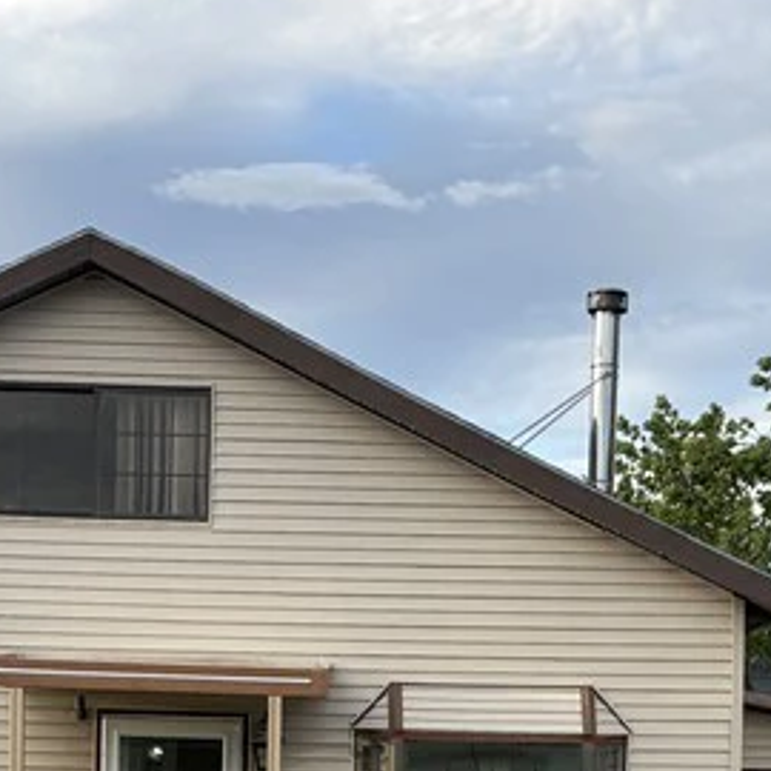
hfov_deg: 19.9
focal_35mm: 87
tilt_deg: -2.3
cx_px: 348
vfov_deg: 19.0
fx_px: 2192
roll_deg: -1.0
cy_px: 894
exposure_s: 1/660
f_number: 1.6
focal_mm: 5.96
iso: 50
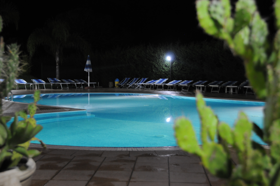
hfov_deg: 41.2
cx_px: 140
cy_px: 93
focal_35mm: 48
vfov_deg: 28.0
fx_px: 373
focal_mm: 32
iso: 1000
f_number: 4
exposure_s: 1/5
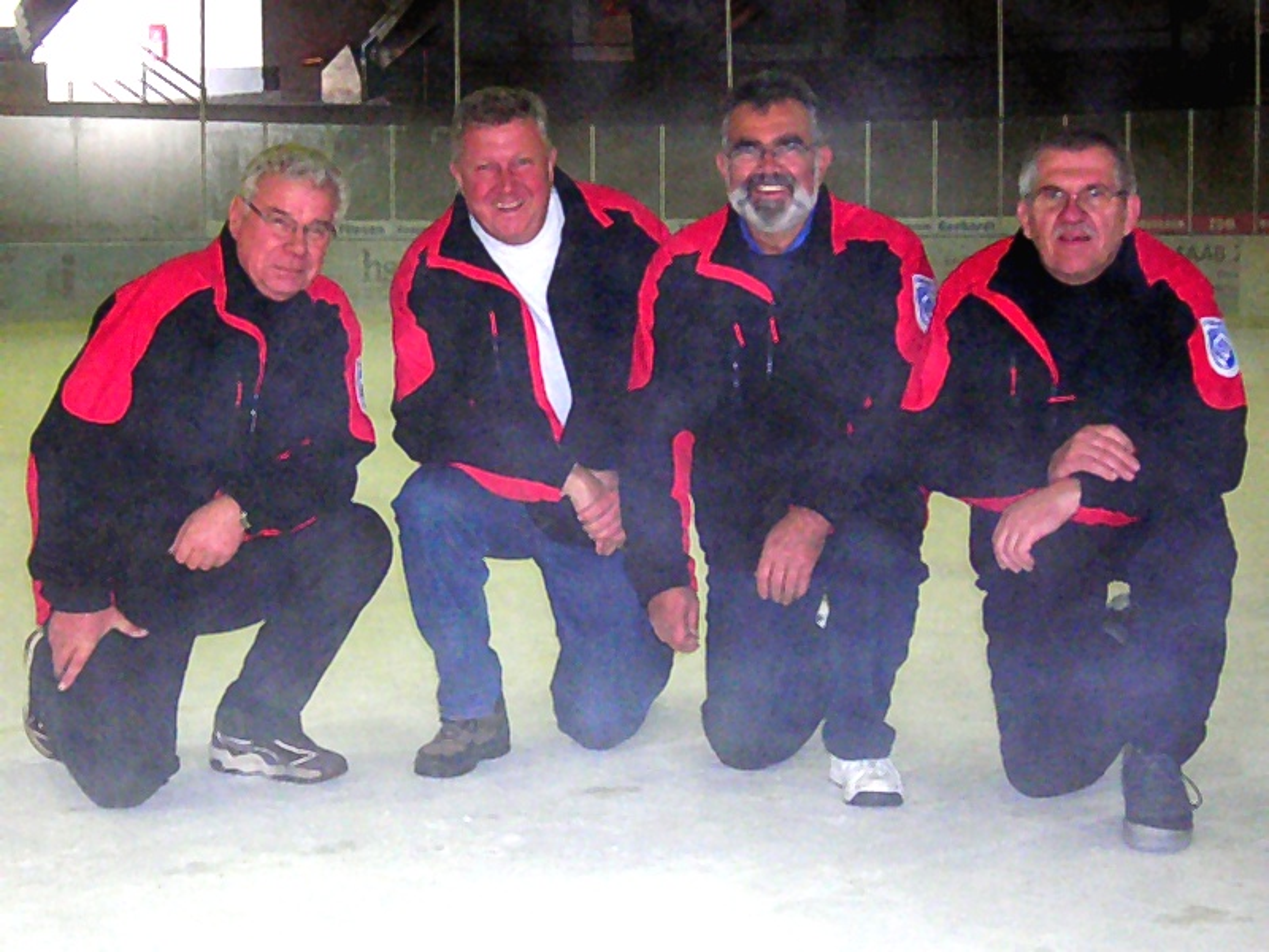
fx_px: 1723
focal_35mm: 47
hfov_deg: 40.4
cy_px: 476
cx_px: 634
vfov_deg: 30.9
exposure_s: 1/60.1
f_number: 3.4
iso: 151
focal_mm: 7.8
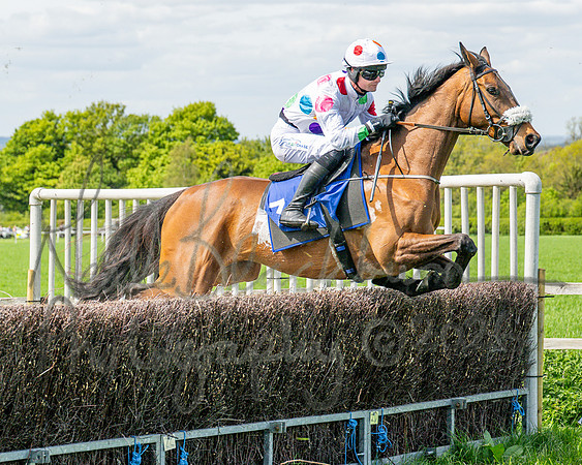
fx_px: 2579
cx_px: 226
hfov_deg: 12.9
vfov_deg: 10.3
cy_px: 228
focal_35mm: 150
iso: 400
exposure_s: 1/3200
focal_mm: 71
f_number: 4
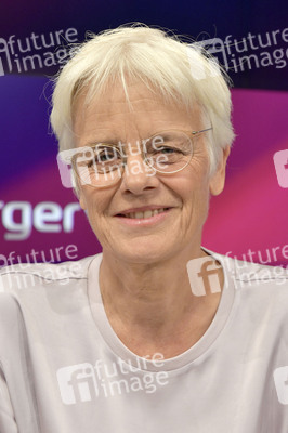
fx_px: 697
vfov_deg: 34.5
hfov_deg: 23.3
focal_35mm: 58
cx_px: 144
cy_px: 216
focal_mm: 58
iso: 2500
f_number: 6.3
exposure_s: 1/200
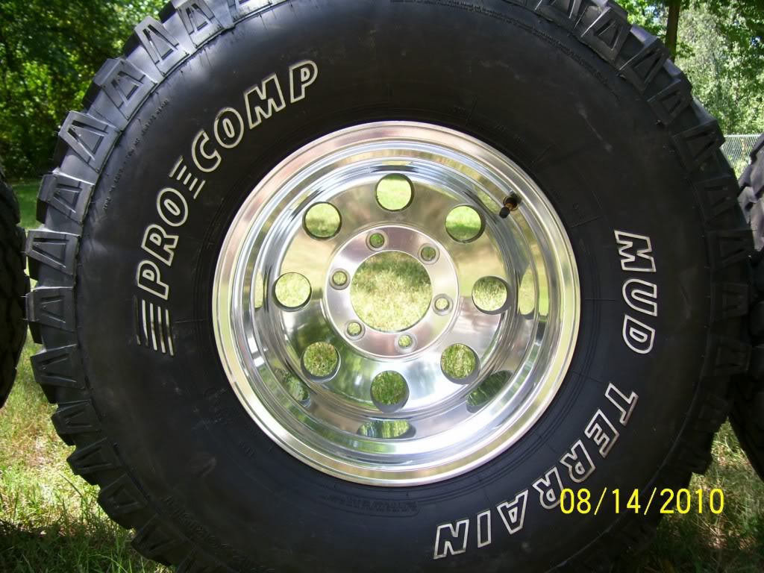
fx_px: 817
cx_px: 382
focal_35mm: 37
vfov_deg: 38.7
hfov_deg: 50.1
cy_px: 286
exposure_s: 1/250
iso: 80
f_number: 2.7
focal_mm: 6
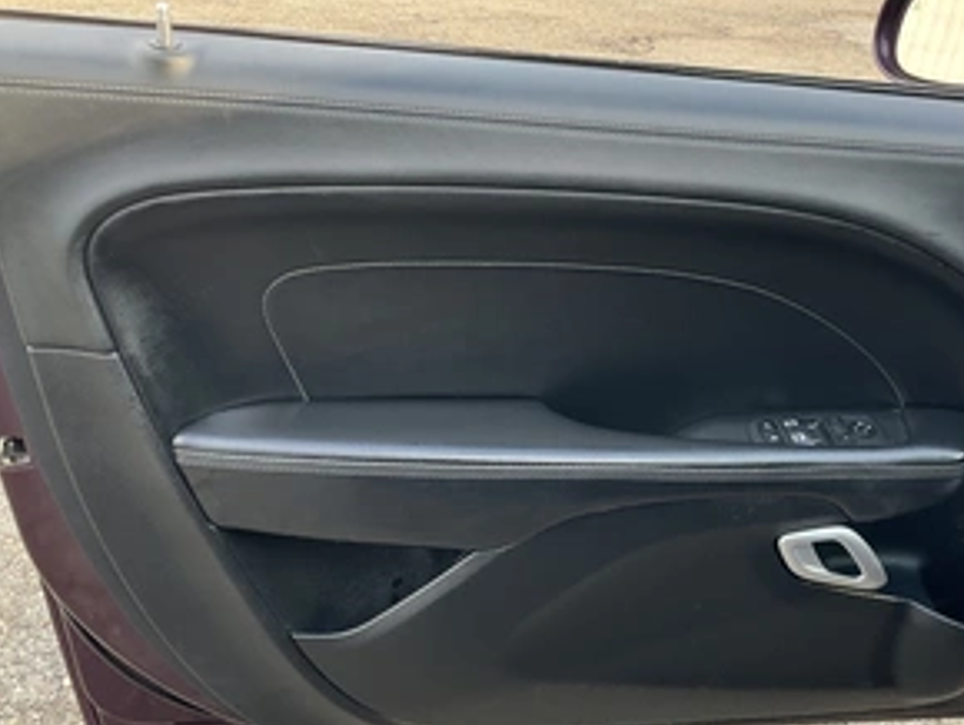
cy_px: 419
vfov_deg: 35.9
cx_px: 612
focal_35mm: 40
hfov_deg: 46.3
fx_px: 1115
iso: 32
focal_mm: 3
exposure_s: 1/122
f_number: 1.8
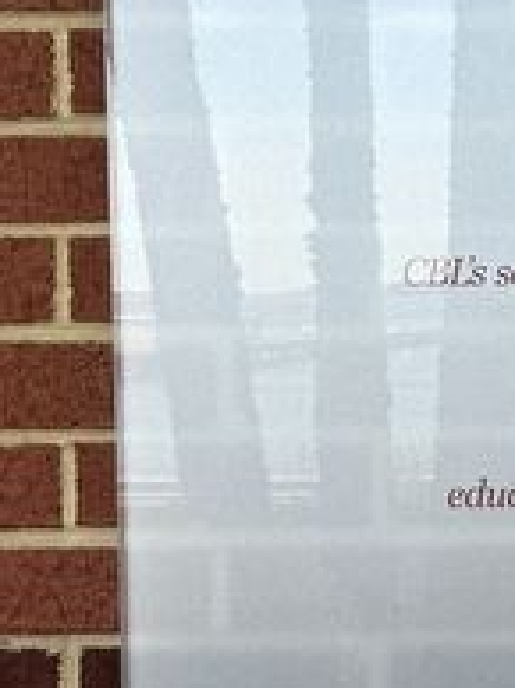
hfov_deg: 13.6
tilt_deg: -2.5
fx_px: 1968
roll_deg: -0.2
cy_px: 369
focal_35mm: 99
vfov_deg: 19.9
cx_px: 884
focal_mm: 6.76
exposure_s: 1/443
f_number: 1.78
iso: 80
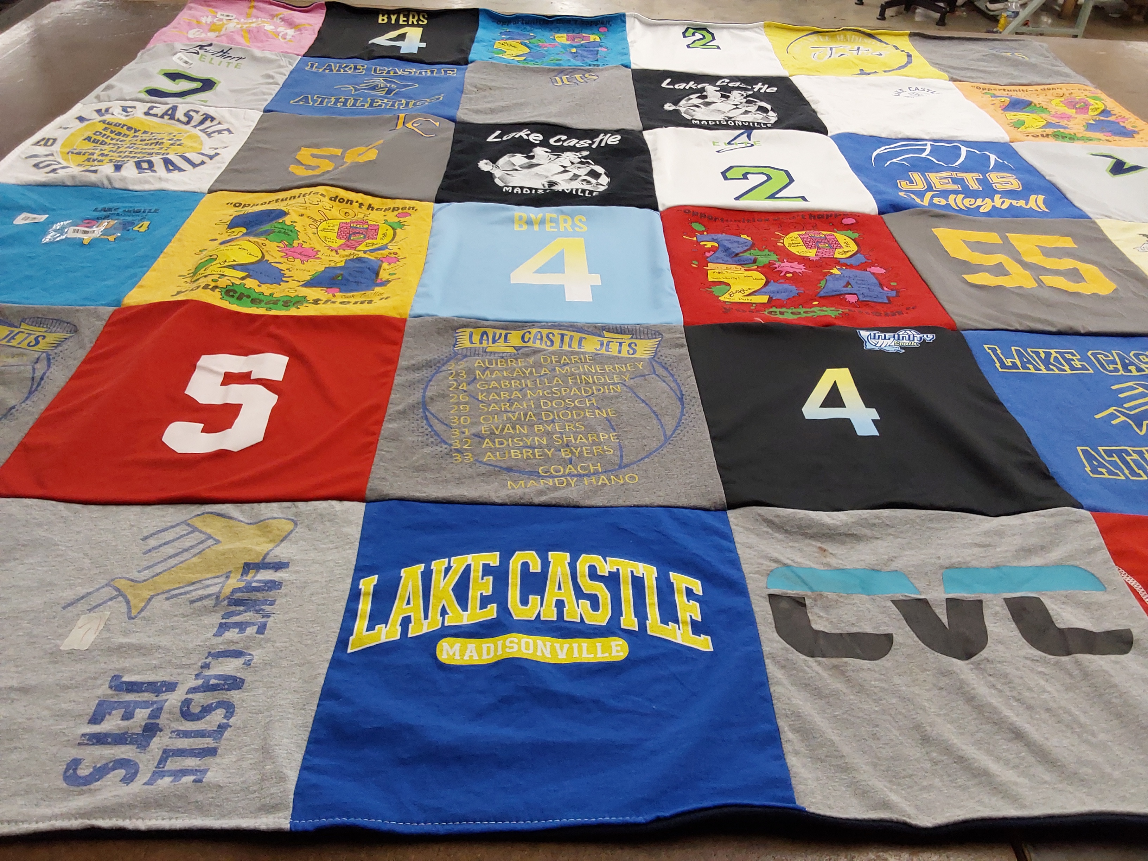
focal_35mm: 28
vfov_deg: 49.7
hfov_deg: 63.4
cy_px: 430
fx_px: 929
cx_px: 574
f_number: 1.9
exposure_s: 1/60
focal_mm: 2.91
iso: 125
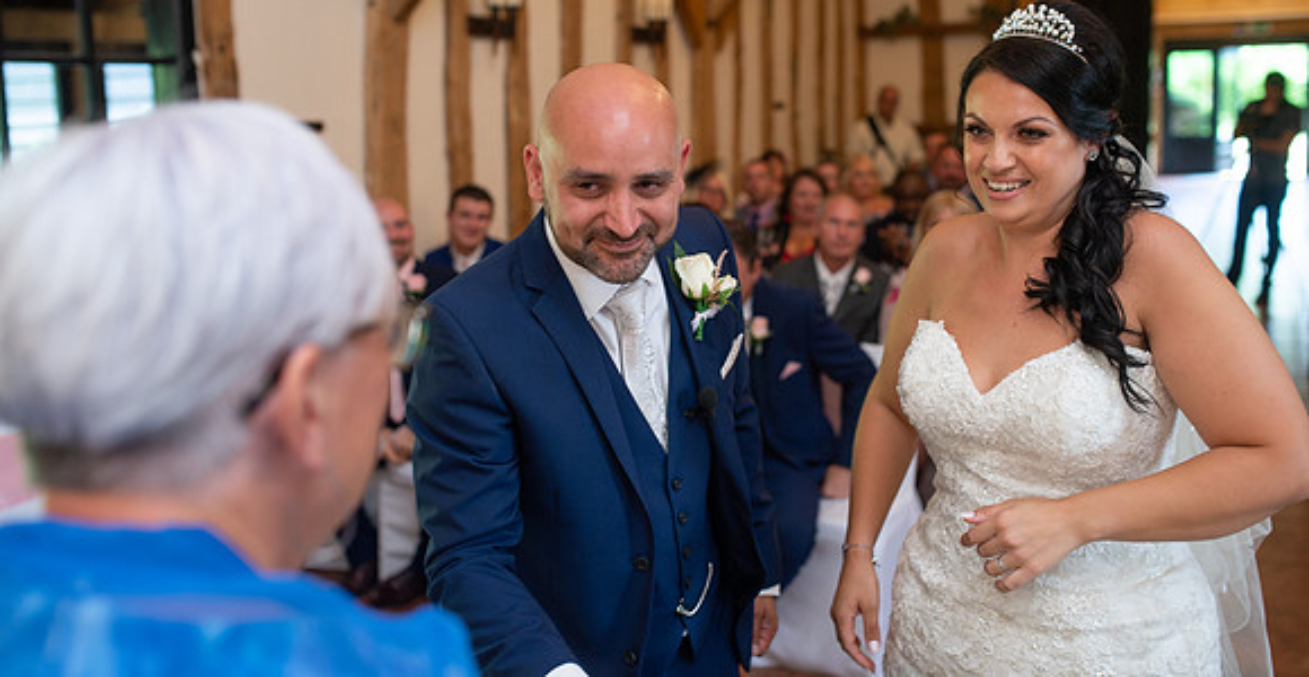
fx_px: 1272
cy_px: 241
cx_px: 654
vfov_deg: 29.6
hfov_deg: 54.4
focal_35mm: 37
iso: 400
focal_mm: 35
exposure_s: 1/100
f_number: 2.8
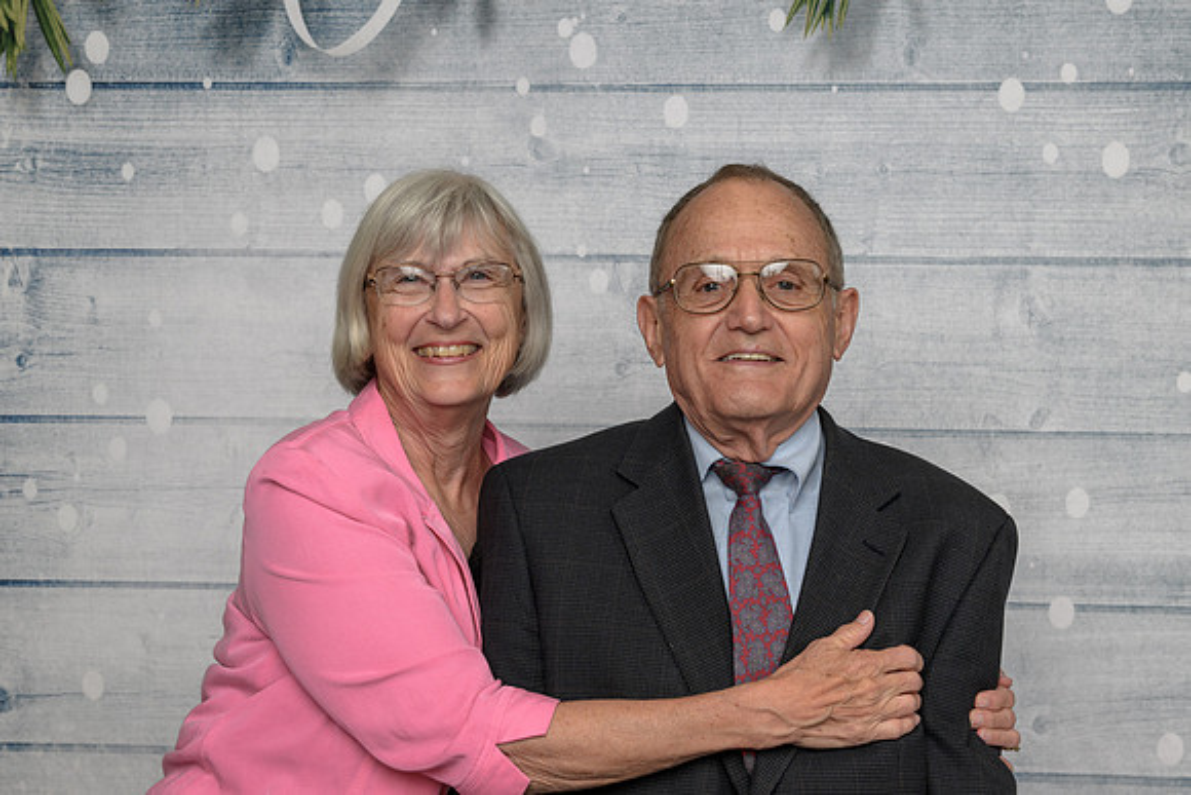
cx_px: 596
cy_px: 398
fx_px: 1853
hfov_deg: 35.6
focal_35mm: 56
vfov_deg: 24.2
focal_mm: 56
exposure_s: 1/125
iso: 400
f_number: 10
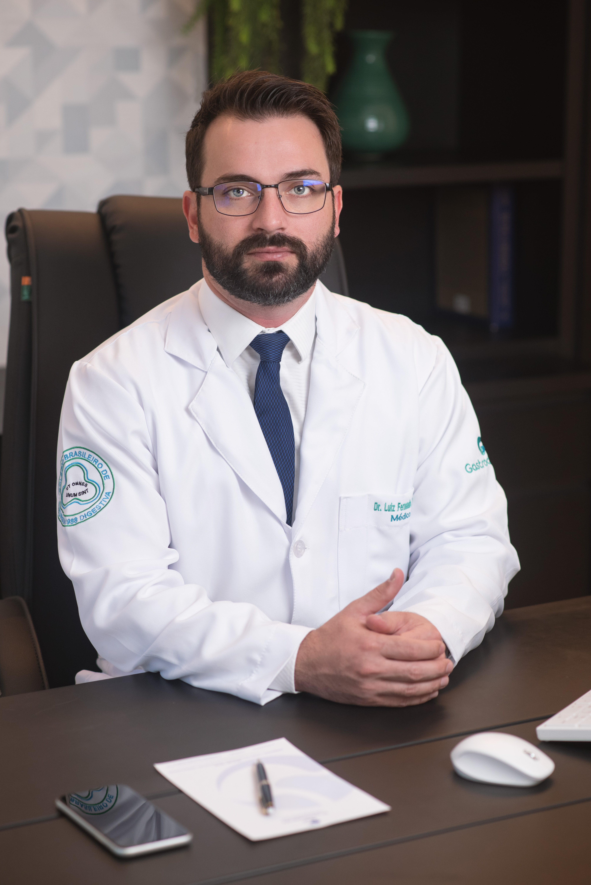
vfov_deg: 23.9
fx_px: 2091
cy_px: 442
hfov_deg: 16.1
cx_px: 296
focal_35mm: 85
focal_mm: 85
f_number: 2.8
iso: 800
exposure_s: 1/250
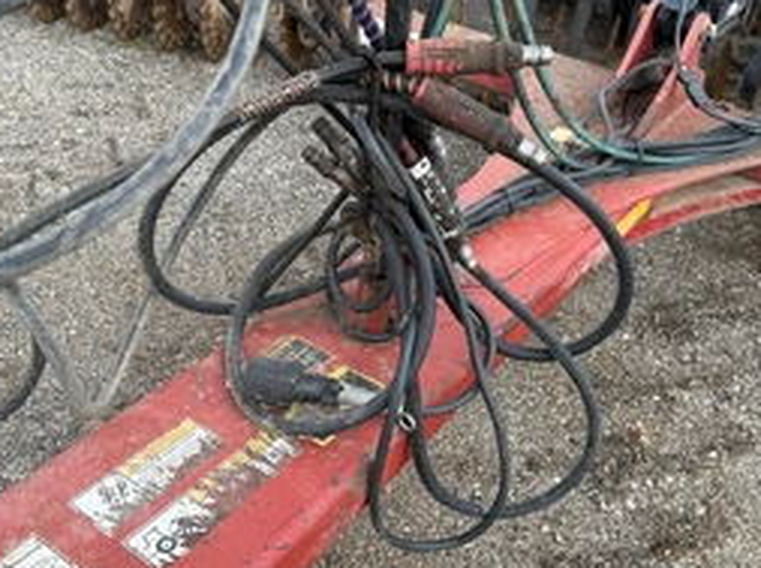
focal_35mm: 38
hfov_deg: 49.0
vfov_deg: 37.6
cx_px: 412
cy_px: 255
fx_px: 834
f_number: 1.78
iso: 80
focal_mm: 6.76
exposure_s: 1/1122
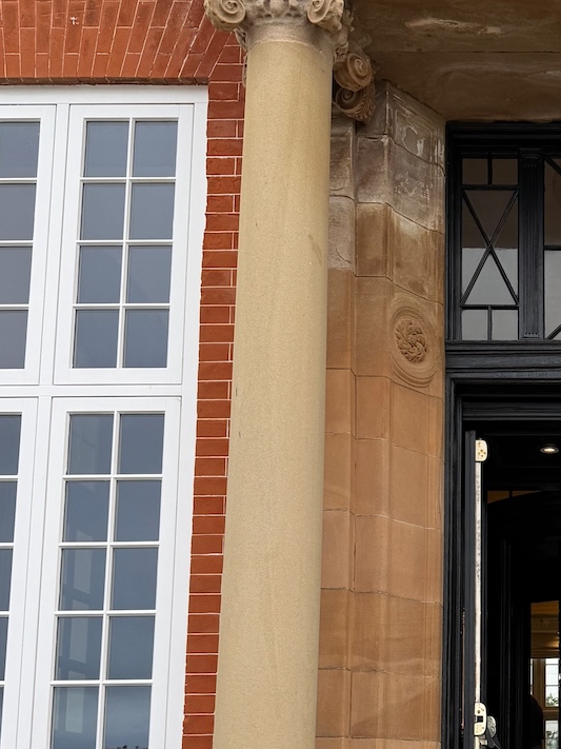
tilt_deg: +11.5
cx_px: 628
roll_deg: +0.5
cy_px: 565
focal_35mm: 54
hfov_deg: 25.0
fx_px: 1167
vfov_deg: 34.8
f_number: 1.78
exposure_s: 1/517
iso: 80
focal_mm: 6.76
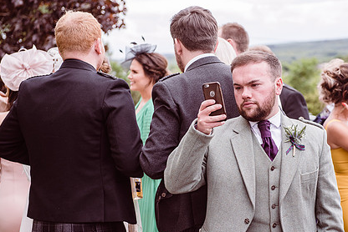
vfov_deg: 14.9
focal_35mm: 92
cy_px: 138
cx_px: 222
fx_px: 890
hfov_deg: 22.1
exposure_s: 1/500
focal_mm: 66
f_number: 4.5
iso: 250
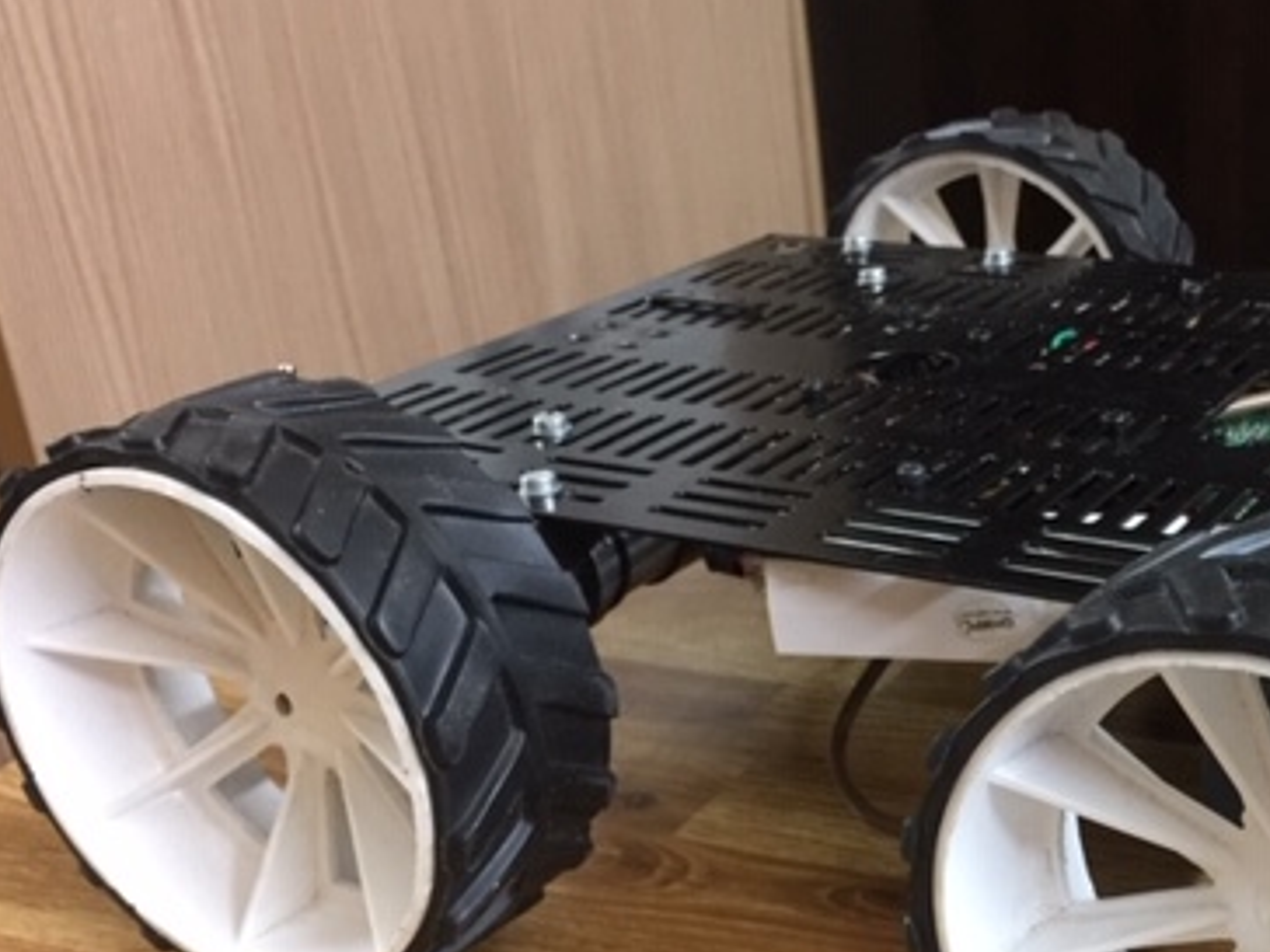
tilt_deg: -27.7
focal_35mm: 51
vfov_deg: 28.0
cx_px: 1078
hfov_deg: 35.8
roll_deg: +0.7
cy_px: 760
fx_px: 1871
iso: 125
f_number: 2.2
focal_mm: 4.15
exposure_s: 1/10
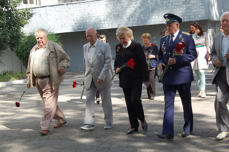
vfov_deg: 18.4
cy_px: 75
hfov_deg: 27.1
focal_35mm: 74
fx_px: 470
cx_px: 165
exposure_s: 1/200
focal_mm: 28
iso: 200
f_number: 7.1
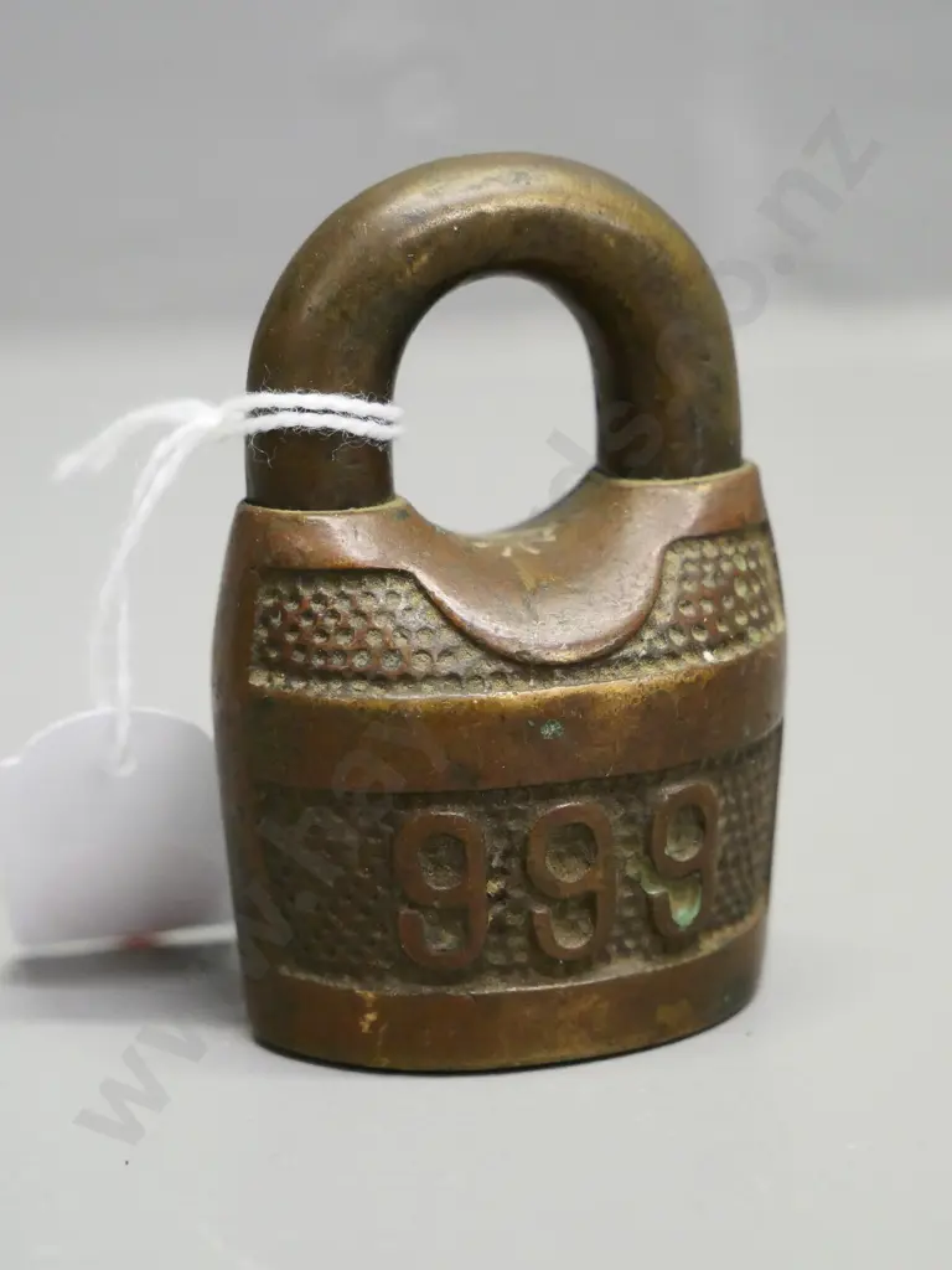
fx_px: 2934
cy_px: 635
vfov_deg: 24.4
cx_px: 476
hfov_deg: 18.4
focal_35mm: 80
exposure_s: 1/80
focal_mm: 40
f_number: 5.5
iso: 3200
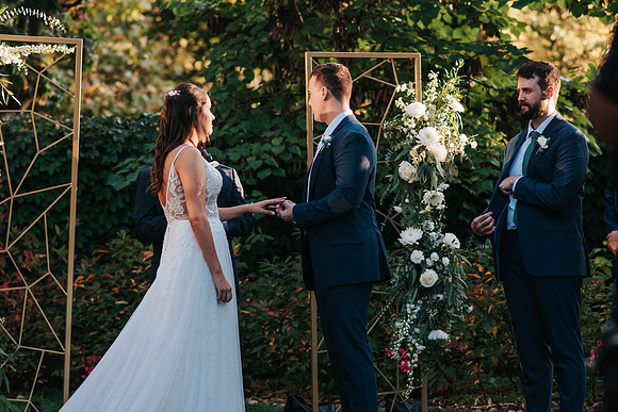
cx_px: 309
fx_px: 2223
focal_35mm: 129
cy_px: 206
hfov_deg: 15.8
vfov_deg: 10.6
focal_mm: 85
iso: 200
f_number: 2.8
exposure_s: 1/320
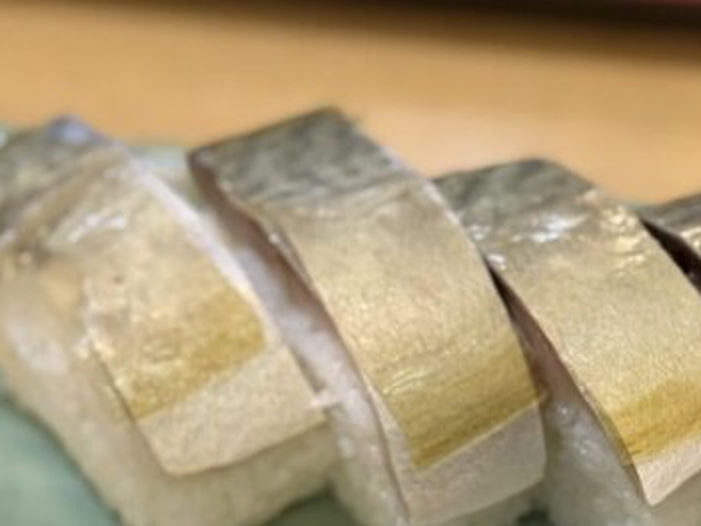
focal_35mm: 105
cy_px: 562
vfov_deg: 13.8
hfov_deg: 18.6
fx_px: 2126
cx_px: 539
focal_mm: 6.76
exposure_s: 1/40
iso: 200
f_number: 1.78
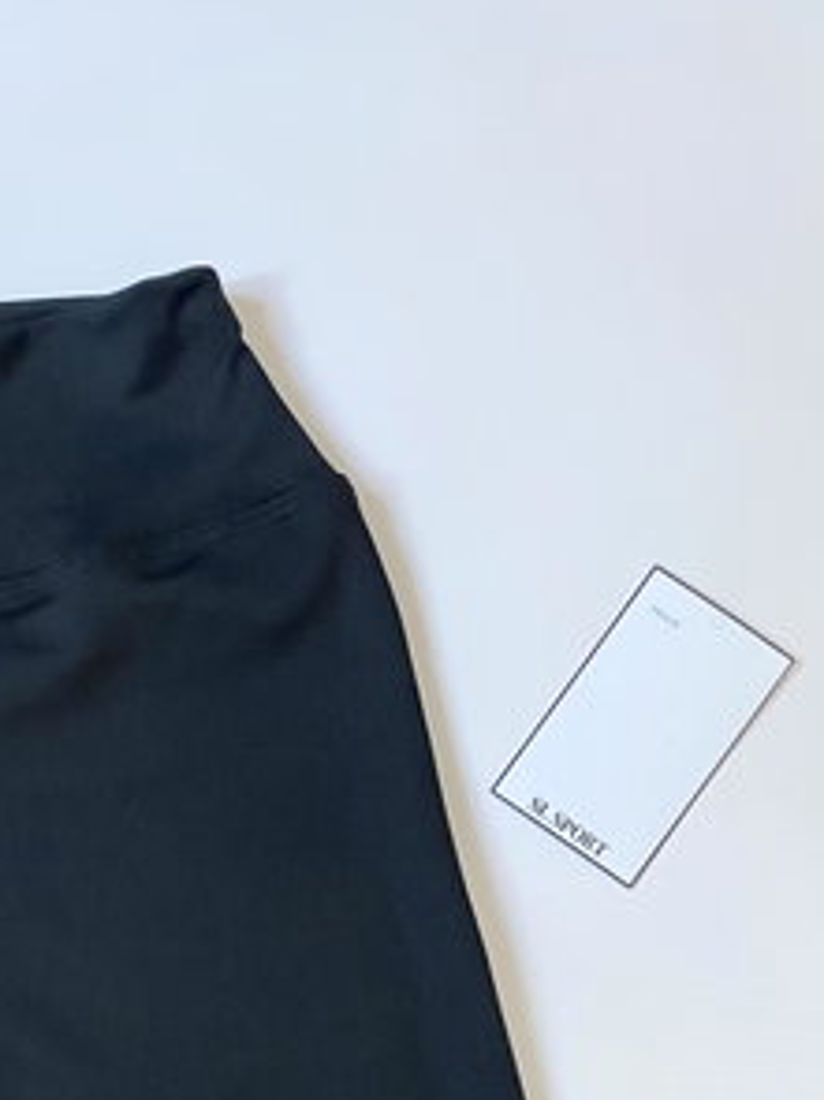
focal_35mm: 47
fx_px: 1493
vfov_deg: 38.5
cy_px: 927
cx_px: 209
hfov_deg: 30.4
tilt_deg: -86.7
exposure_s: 1/60
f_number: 1.8
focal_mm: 4.25
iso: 320
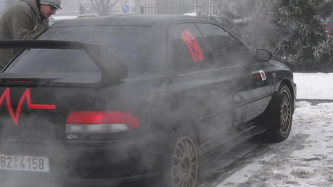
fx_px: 777
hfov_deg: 23.7
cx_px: 286
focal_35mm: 88
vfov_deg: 13.7
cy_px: 92
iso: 64
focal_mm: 6.2
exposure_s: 1/80
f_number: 5.6
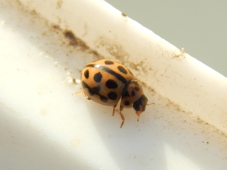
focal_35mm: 131
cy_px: 85
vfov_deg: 11.3
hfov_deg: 15.1
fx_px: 859
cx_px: 114
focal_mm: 23.4
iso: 125
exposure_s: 1/400
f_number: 4.8
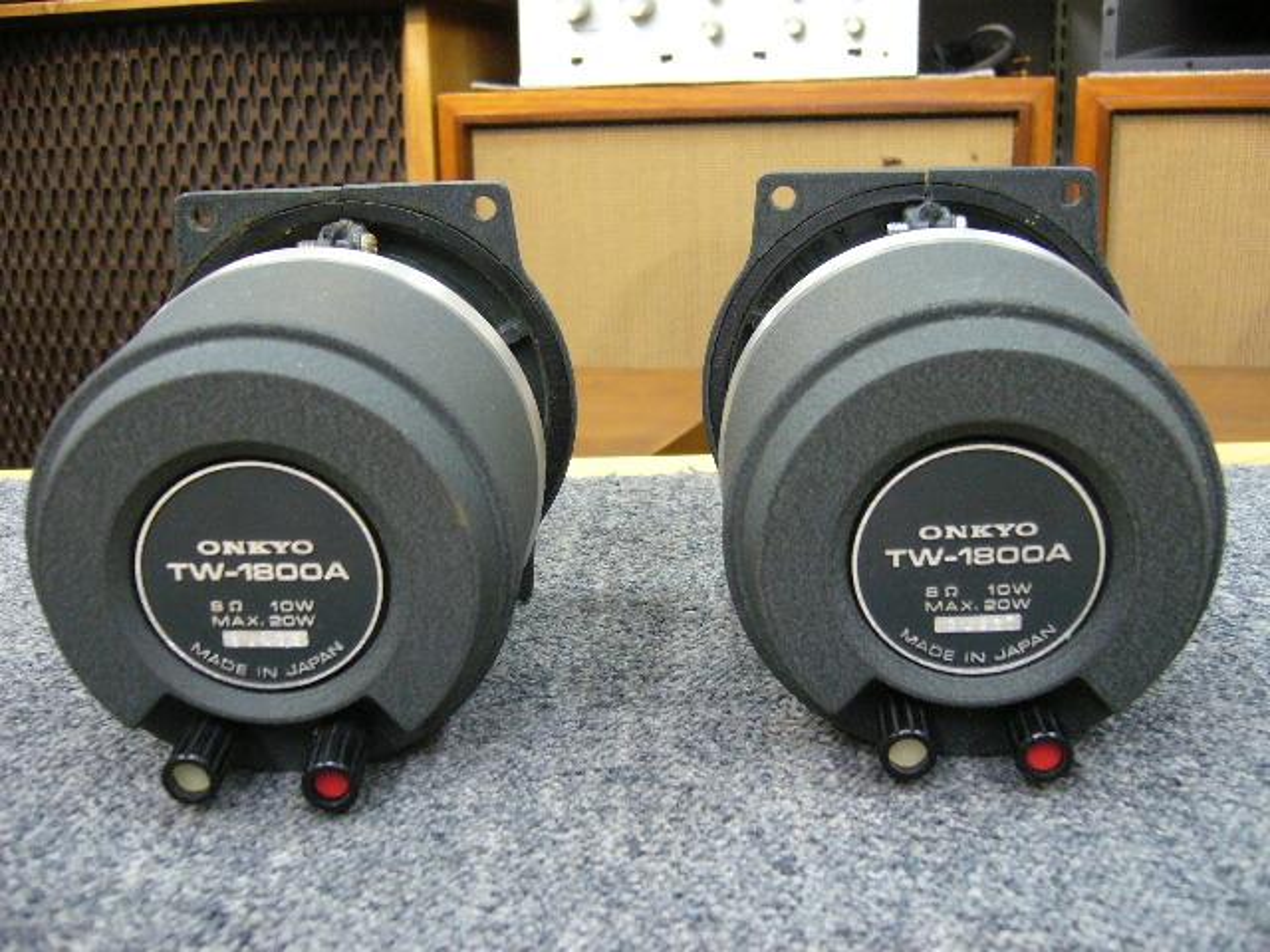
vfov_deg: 40.7
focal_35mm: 35
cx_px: 635
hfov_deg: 52.6
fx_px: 1284
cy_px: 476
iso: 200
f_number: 2.8
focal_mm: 5.8
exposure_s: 1/13
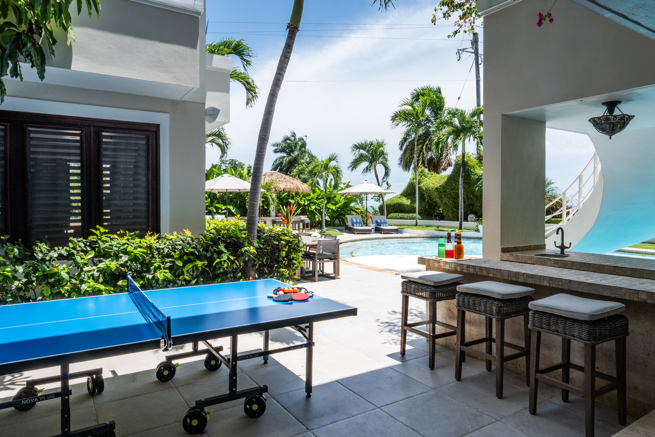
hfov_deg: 79.9
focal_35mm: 22
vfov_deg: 58.3
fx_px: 391
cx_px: 328
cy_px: 218
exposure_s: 1/100
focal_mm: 21.5
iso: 500
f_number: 22
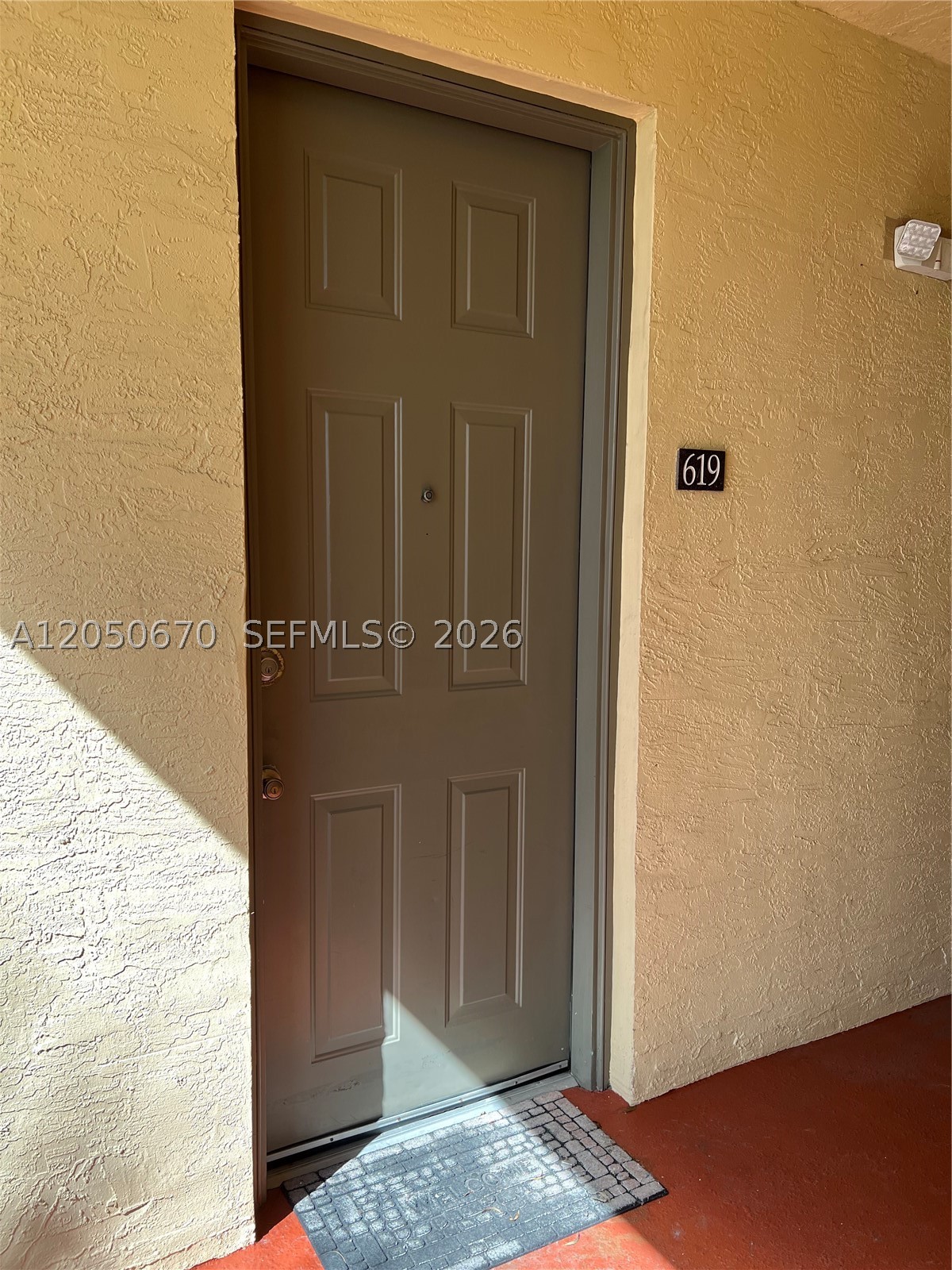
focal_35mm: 26
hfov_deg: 53.1
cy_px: 635
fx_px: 953
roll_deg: -0.2
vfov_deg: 67.3
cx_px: 476
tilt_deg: -6.4
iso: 50
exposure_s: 1/383
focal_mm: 5.7
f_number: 1.5
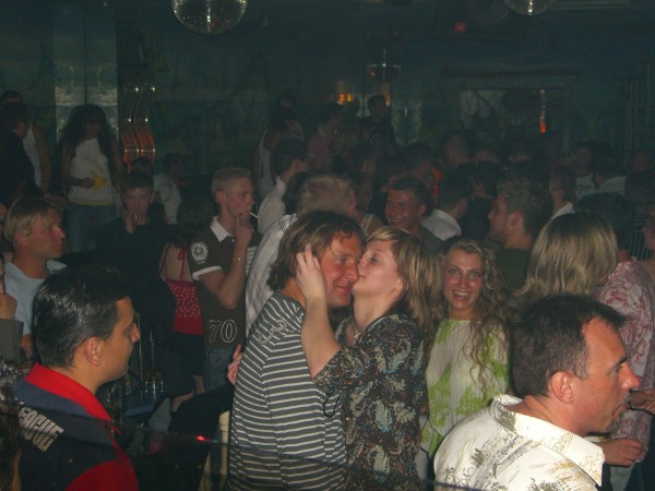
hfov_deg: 33.8
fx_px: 1079
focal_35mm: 57
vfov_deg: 25.7
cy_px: 246
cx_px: 328
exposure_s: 1/60
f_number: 3.6
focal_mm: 11.8
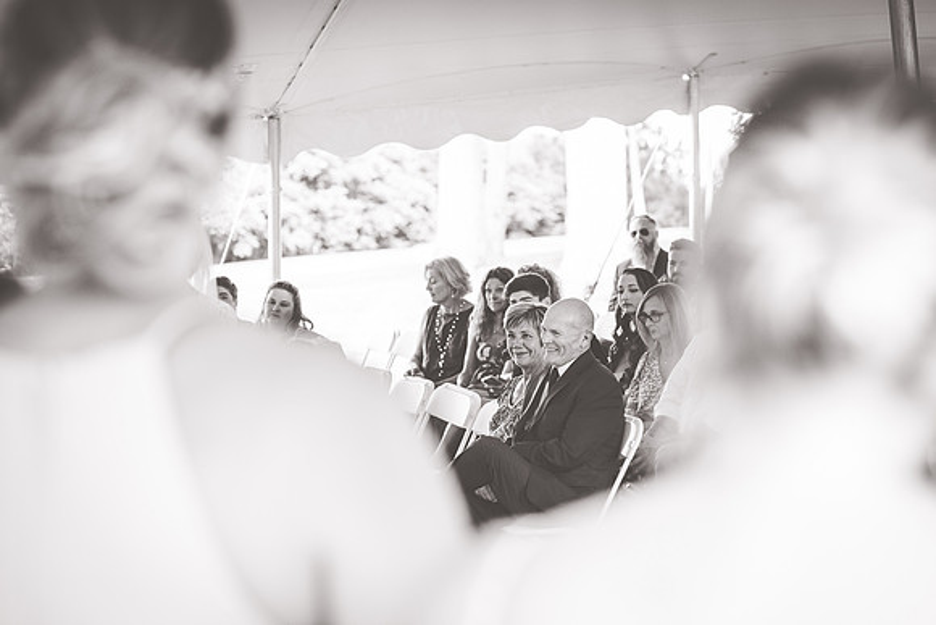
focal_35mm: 85
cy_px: 312
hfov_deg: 23.9
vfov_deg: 16.1
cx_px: 468
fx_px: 2210
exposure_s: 1/250
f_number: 3.2
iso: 500
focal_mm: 85
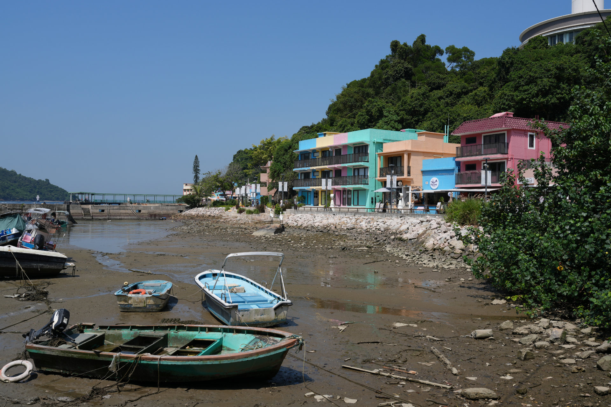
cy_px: 204
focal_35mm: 32
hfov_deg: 58.7
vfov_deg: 41.1
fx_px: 543
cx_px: 306
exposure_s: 1/400
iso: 100
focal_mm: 32
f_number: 8
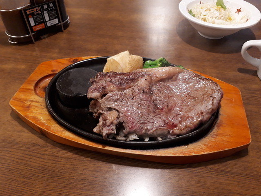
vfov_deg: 51.4
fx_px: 204
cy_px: 98
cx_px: 130
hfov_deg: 65.3
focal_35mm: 27
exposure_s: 1/17
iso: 320
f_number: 1.9
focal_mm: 3.6
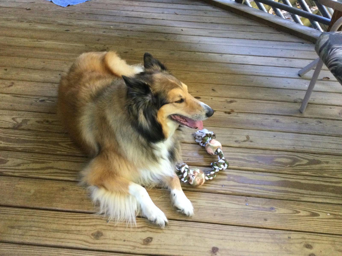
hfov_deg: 58.4
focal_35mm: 31
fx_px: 306
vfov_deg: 45.4
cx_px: 171
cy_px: 128
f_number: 2.4
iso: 200
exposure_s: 1/30
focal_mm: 3.3
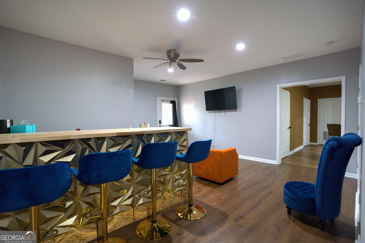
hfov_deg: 96.7
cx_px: 182
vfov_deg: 73.8
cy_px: 122
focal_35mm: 16
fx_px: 162
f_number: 16
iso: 100
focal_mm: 16
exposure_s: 1/8
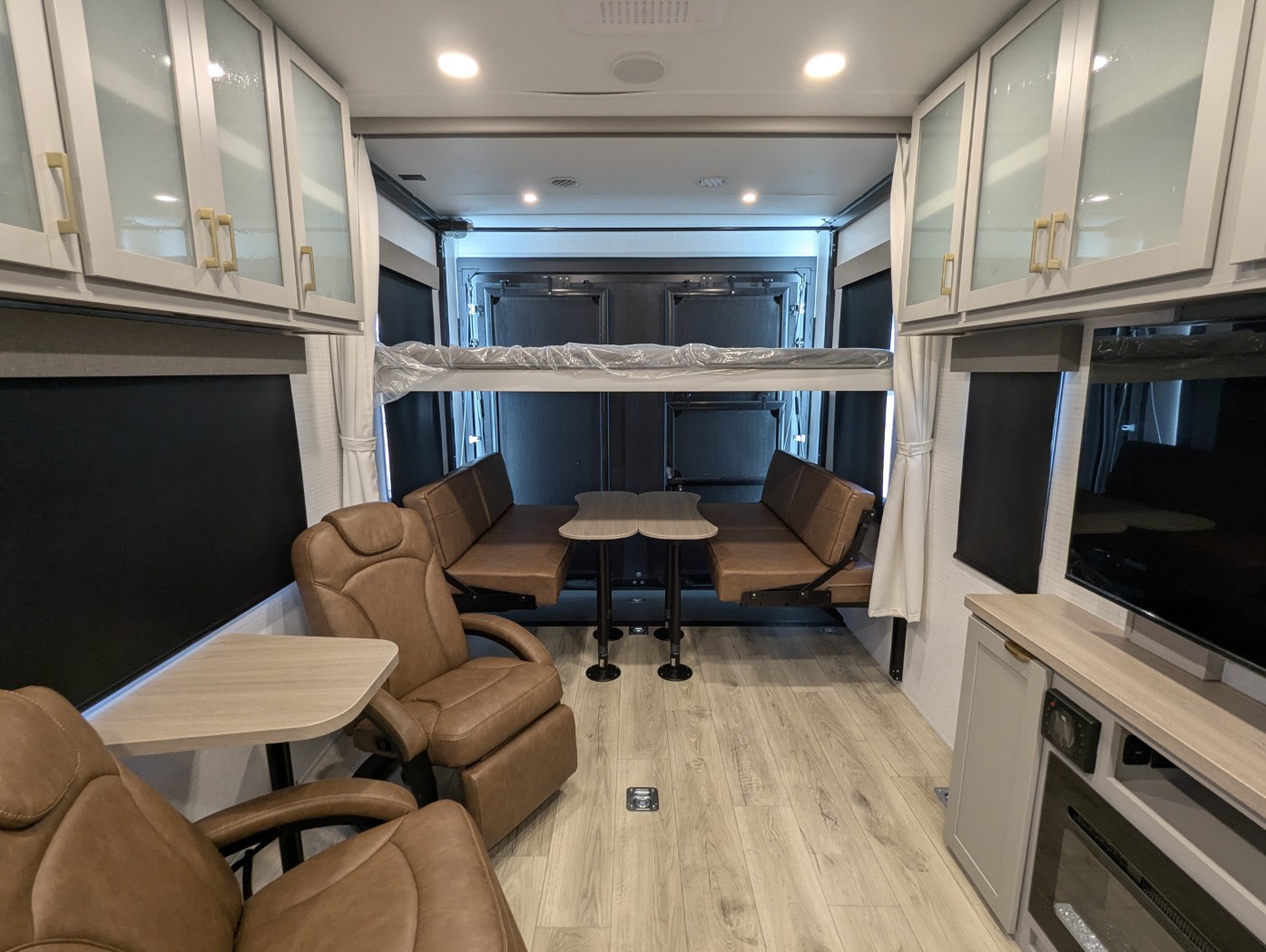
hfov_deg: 94.4
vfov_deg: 78.2
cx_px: 633
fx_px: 586
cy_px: 476
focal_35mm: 16
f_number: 2.2
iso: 88
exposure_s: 1/25
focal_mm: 2.35
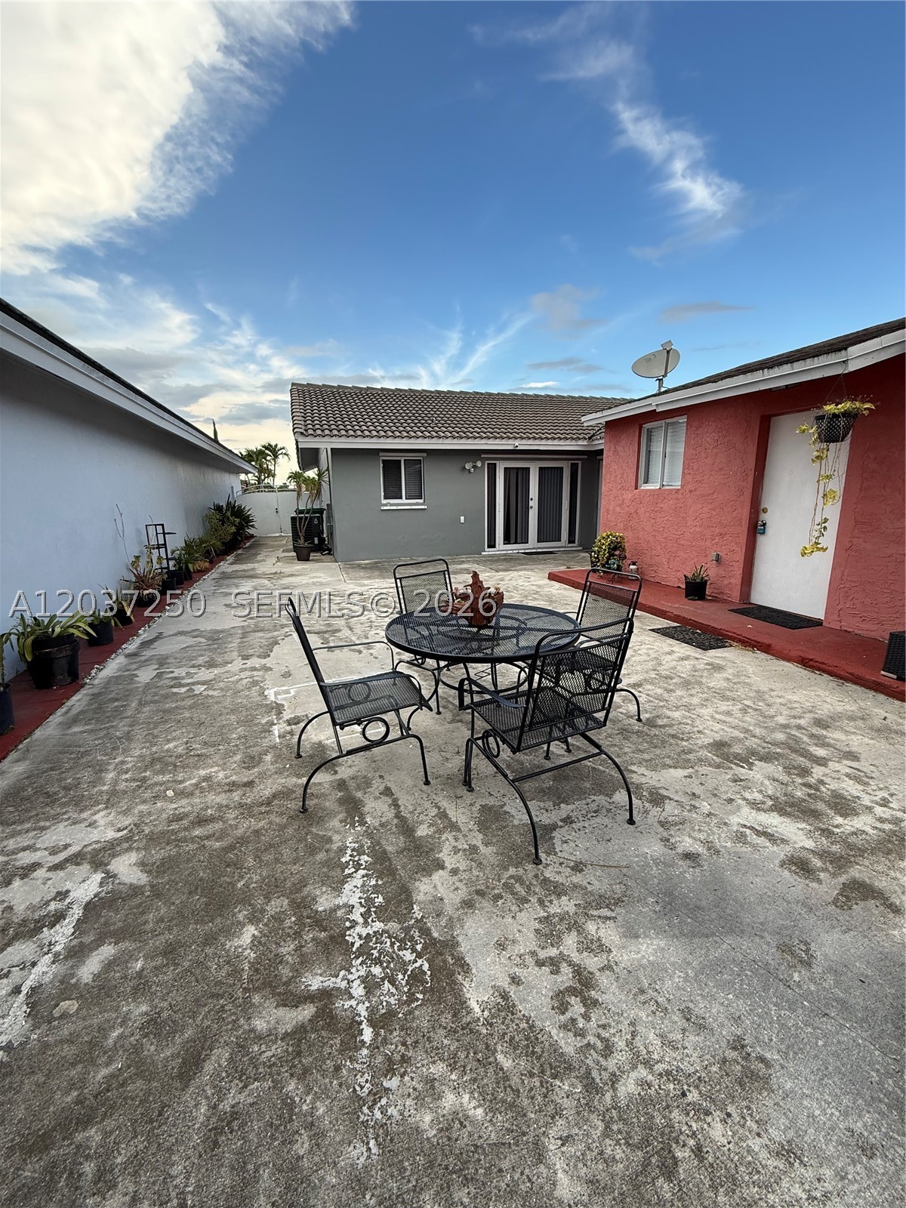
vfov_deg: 102.1
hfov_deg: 85.7
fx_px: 489
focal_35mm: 14
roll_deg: +0.4
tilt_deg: -11.4
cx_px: 453
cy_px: 604
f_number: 2.2
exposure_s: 1/346
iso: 64
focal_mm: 2.22
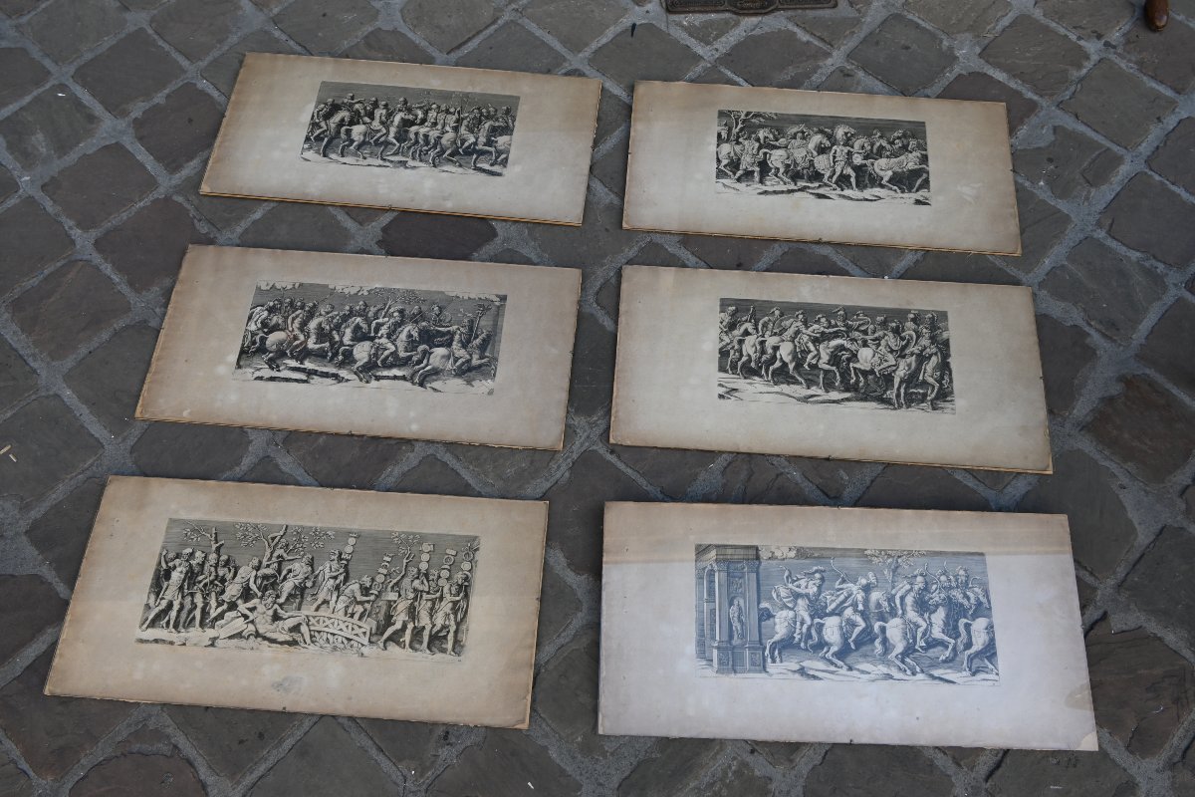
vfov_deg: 42.6
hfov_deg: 60.7
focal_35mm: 31
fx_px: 1021
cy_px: 398
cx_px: 598
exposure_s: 1/250
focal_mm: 20.5
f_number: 5.6
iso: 180
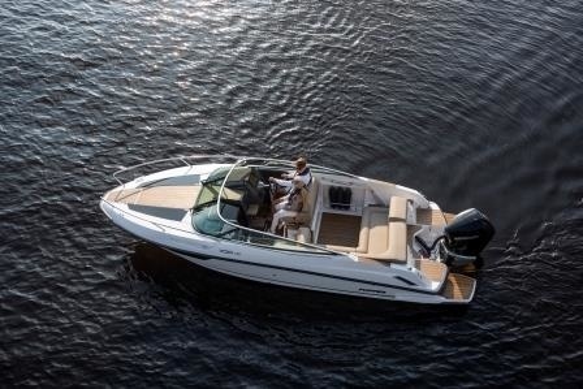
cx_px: 292
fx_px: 680
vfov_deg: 31.9
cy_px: 194
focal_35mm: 42
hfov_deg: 46.4
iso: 100
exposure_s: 1/400
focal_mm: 42
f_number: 5
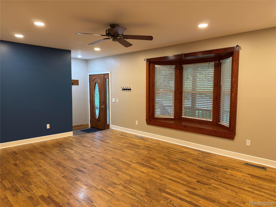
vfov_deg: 56.8
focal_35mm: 24
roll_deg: -0.1
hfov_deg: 71.6
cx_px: 138
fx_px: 191
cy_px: 104
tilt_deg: -5.4
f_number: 1.78
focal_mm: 6.76
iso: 160
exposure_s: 1/60
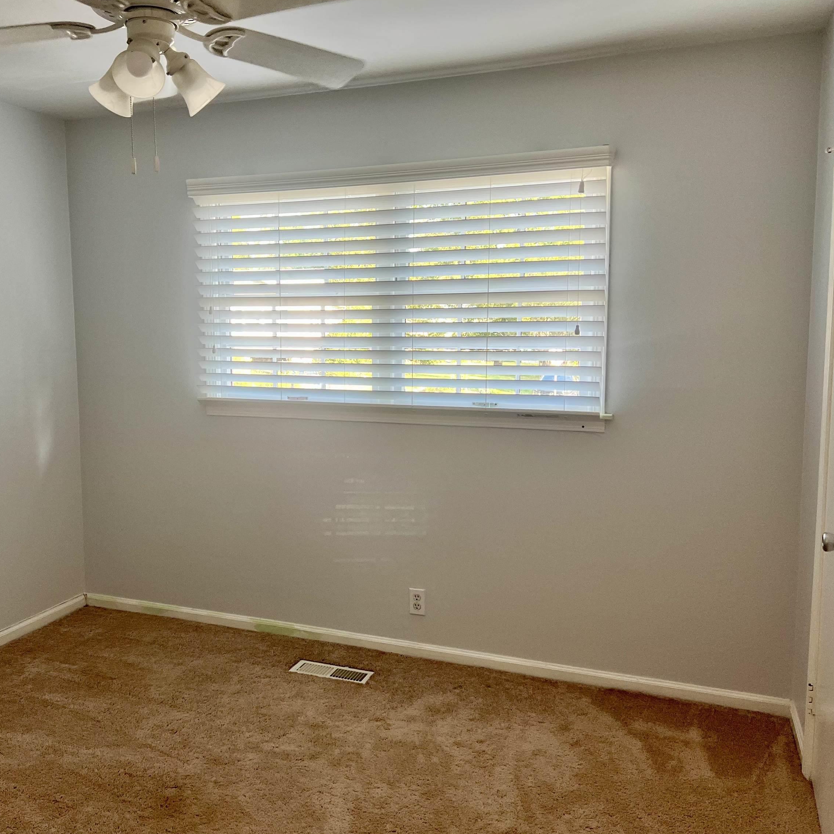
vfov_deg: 52.5
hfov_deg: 52.1
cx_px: 329
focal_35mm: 31
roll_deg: +0.5
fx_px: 845
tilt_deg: -7.3
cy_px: 417
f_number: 1.5
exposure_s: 1/120
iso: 100
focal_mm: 5.7
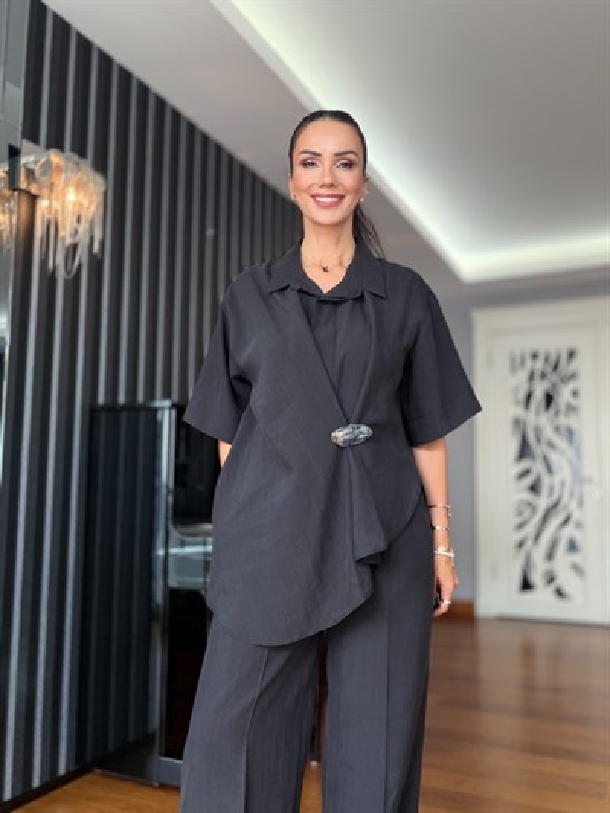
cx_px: 305
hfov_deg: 46.8
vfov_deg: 60.0
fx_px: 705
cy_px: 406
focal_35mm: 30
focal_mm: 2.71
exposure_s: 1/50
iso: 64
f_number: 1.9
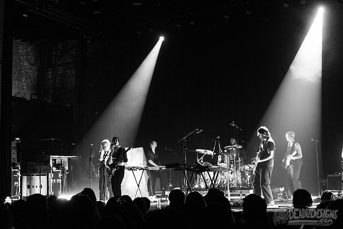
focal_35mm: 58
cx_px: 172
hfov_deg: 34.5
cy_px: 114
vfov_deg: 23.4
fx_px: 553
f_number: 3.2
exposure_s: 1/160
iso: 2000
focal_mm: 58
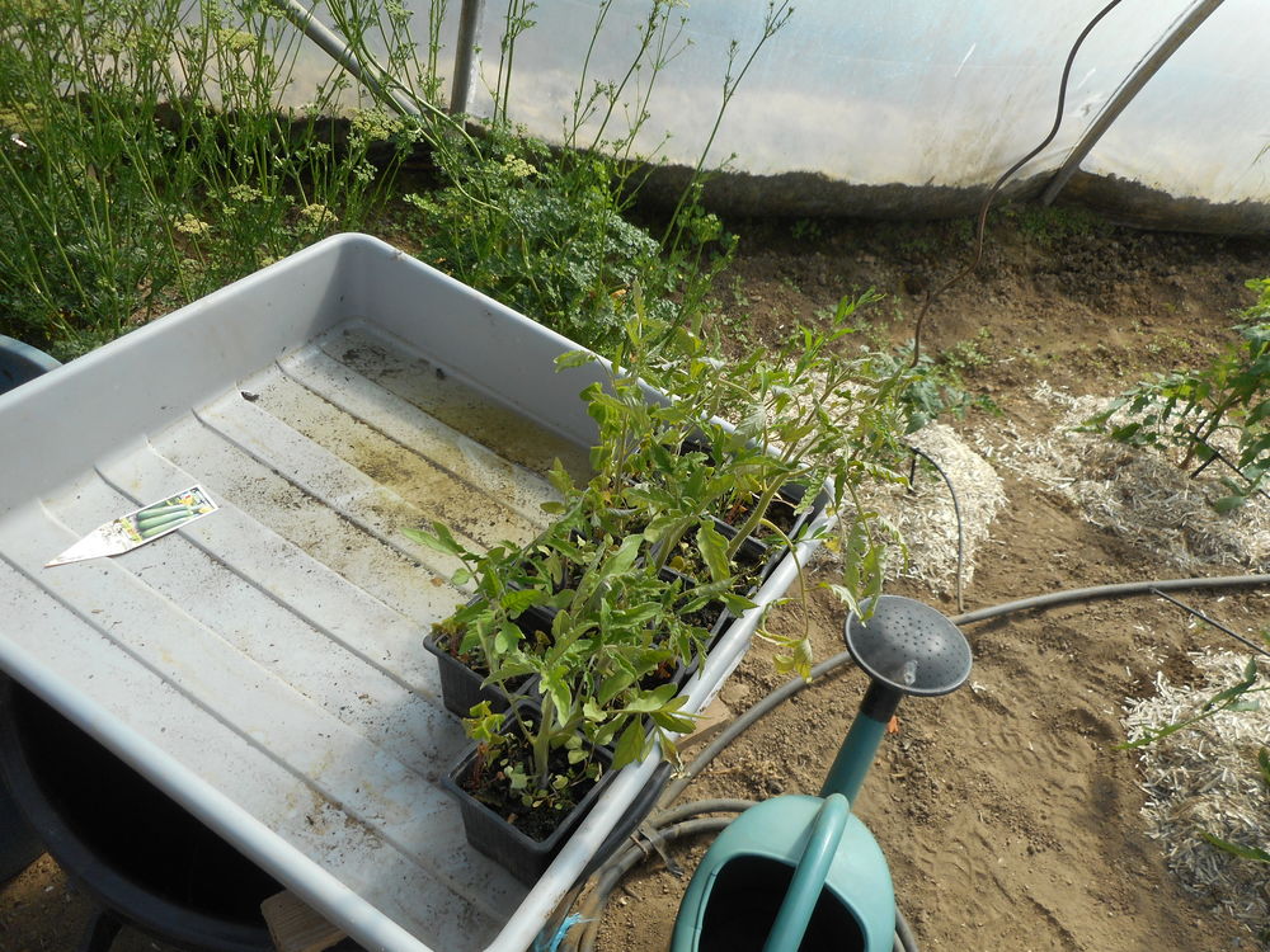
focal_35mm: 25
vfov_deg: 54.9
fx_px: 917
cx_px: 635
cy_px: 476
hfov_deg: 69.4
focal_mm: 4.5
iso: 80
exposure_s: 1/400
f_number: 3.7
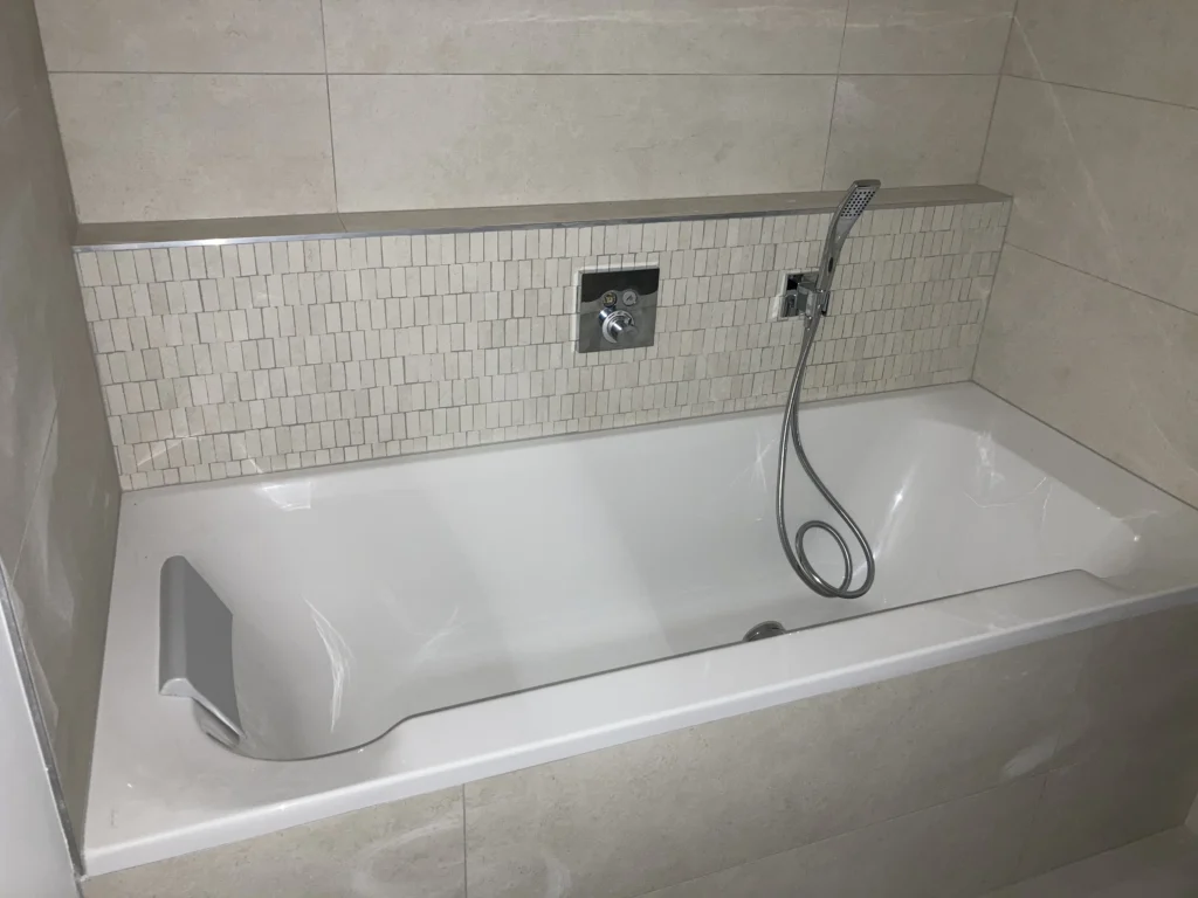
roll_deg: -2.6
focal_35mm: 28
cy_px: 449
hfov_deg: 63.4
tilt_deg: -26.5
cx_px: 599
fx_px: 969
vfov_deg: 49.7
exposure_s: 1/4
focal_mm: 4
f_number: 1.8
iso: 80
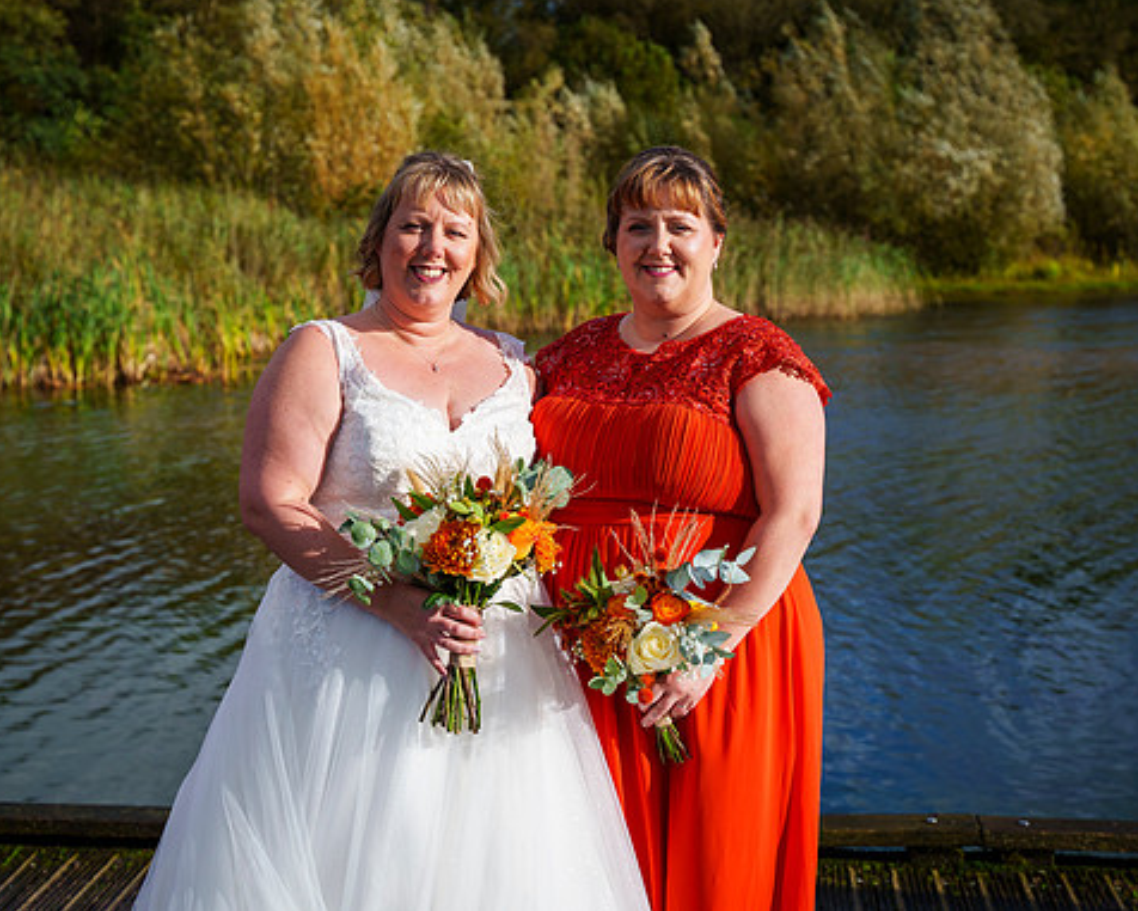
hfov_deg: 28.3
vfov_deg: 22.8
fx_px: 2257
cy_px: 393
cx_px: 561
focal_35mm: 67
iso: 250
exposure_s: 1/2500
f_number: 4.5
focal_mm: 50
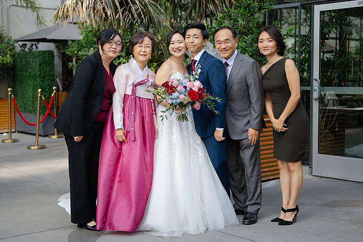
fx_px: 551
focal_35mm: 55
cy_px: 119
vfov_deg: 24.8
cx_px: 167
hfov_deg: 36.4
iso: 80
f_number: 1.8
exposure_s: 1/500
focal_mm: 50
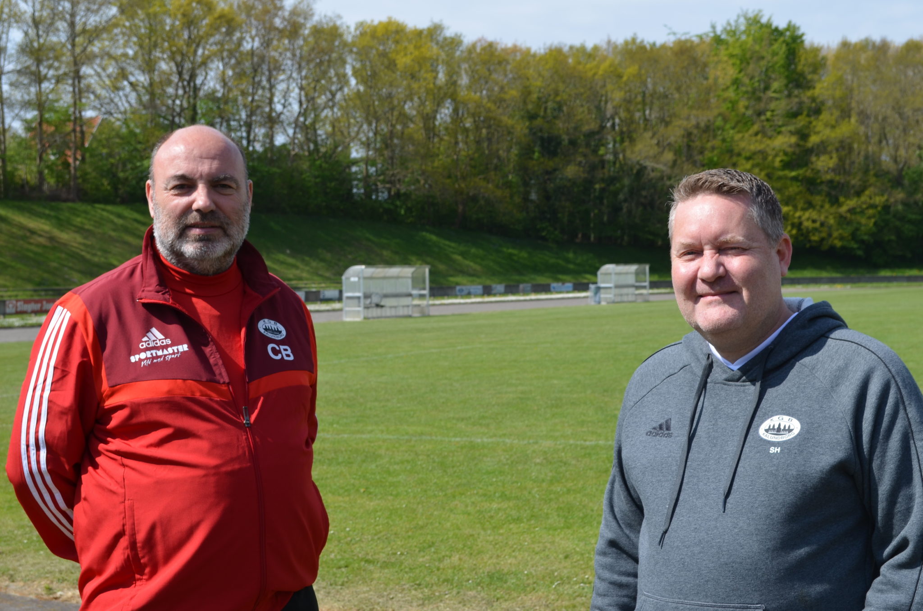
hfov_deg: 35.1
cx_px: 462
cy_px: 306
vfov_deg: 23.7
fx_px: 1458
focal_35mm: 57
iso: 140
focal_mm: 38
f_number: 8
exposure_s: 1/250
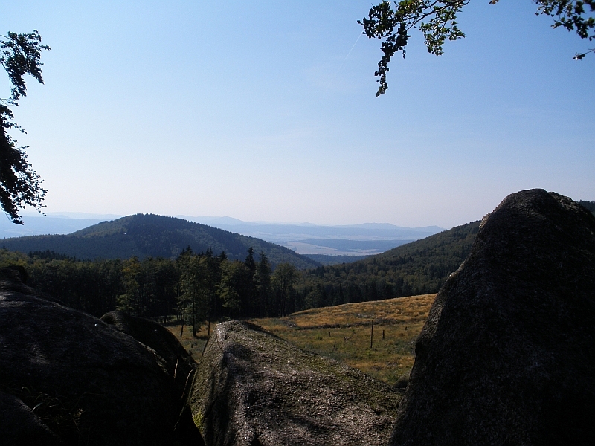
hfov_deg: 51.4
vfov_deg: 39.7
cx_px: 298
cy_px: 223
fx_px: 619
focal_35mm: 36
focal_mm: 6.3
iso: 80
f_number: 5.6
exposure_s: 1/640
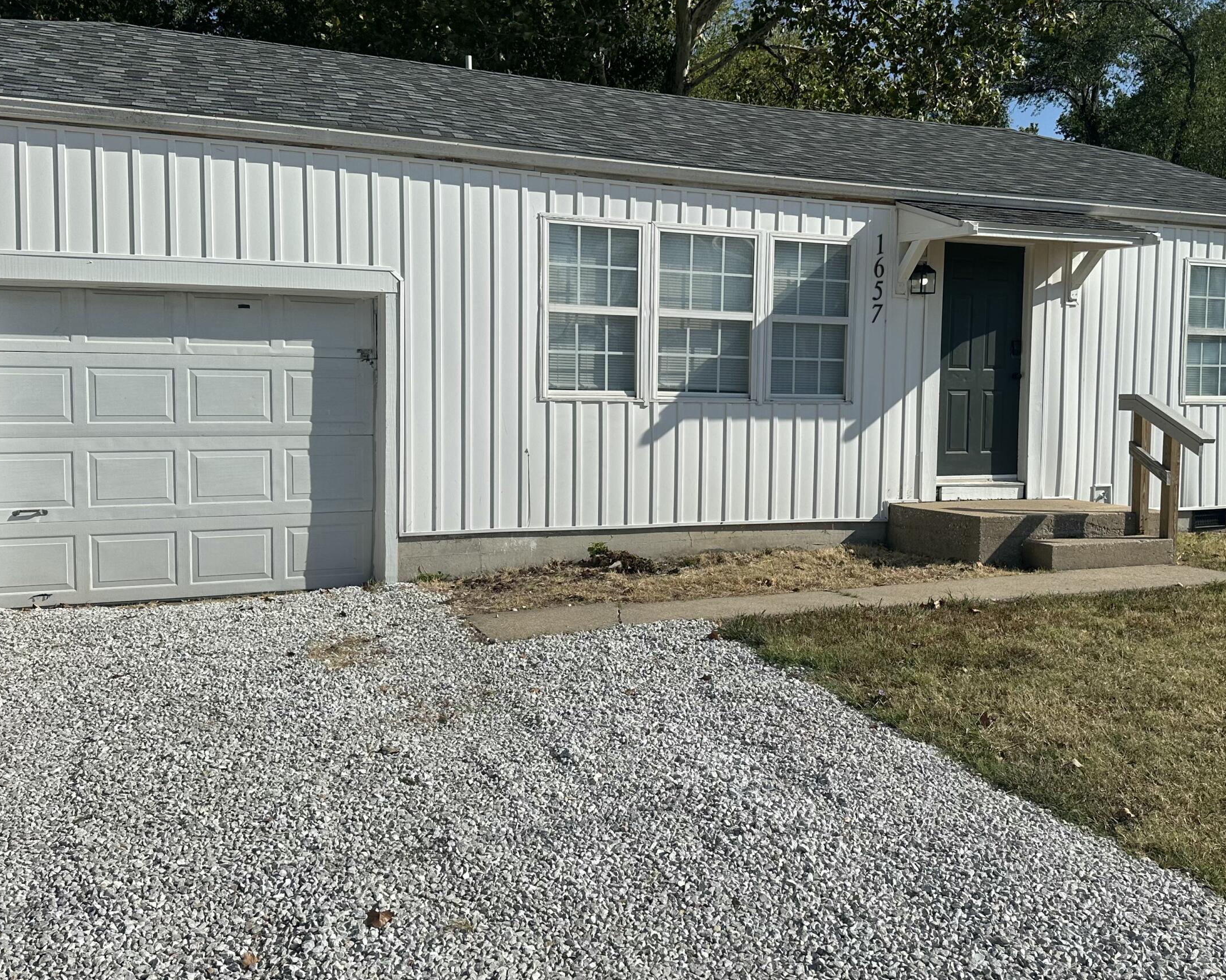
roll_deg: -1.1
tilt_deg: -2.6
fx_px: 1197
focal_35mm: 33
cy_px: 477
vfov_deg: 44.5
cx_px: 692
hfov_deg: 54.1
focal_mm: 6.86
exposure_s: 1/8929
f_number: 1.78
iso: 80
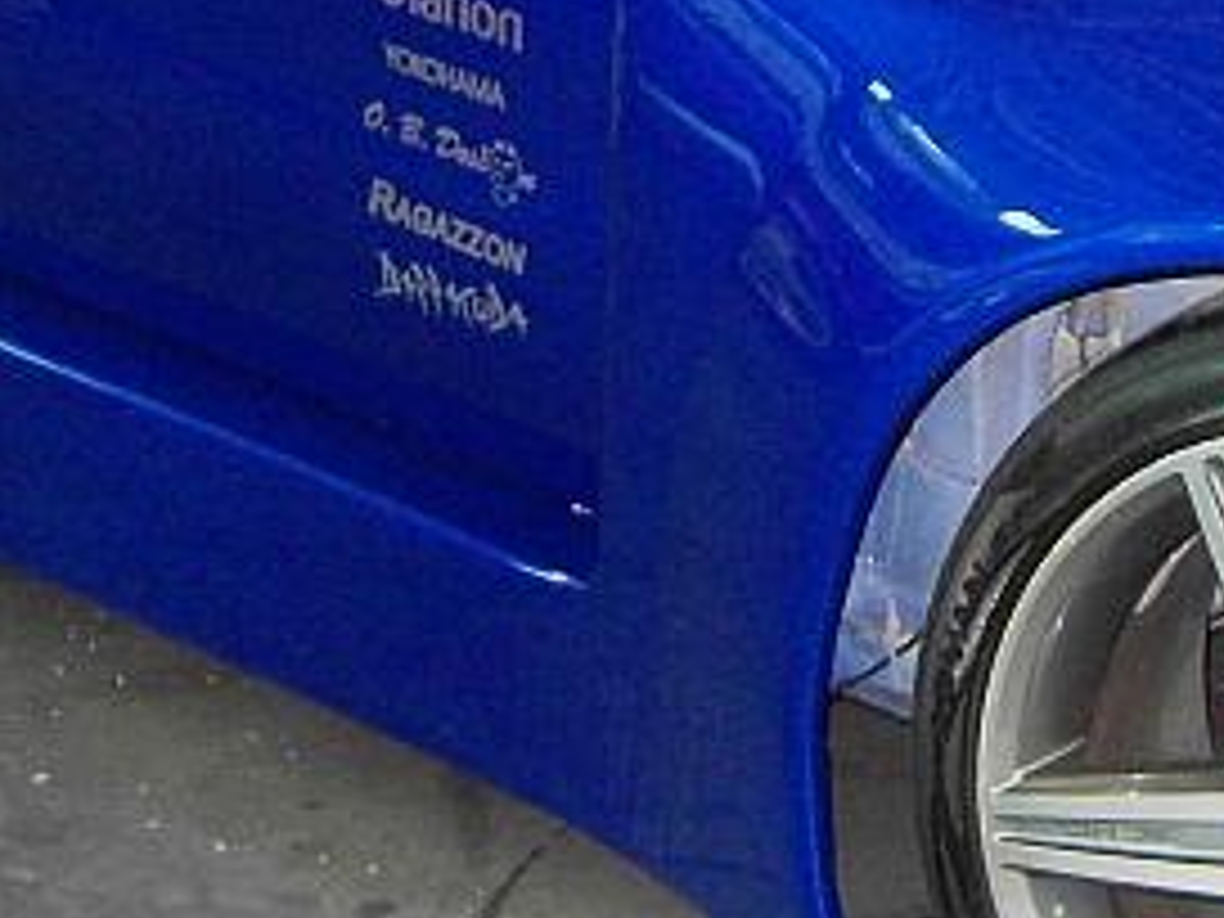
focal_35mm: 113
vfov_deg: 12.9
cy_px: -36
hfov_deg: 17.3
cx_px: 945
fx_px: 3996
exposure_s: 1/40
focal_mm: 6
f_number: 2.8
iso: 320
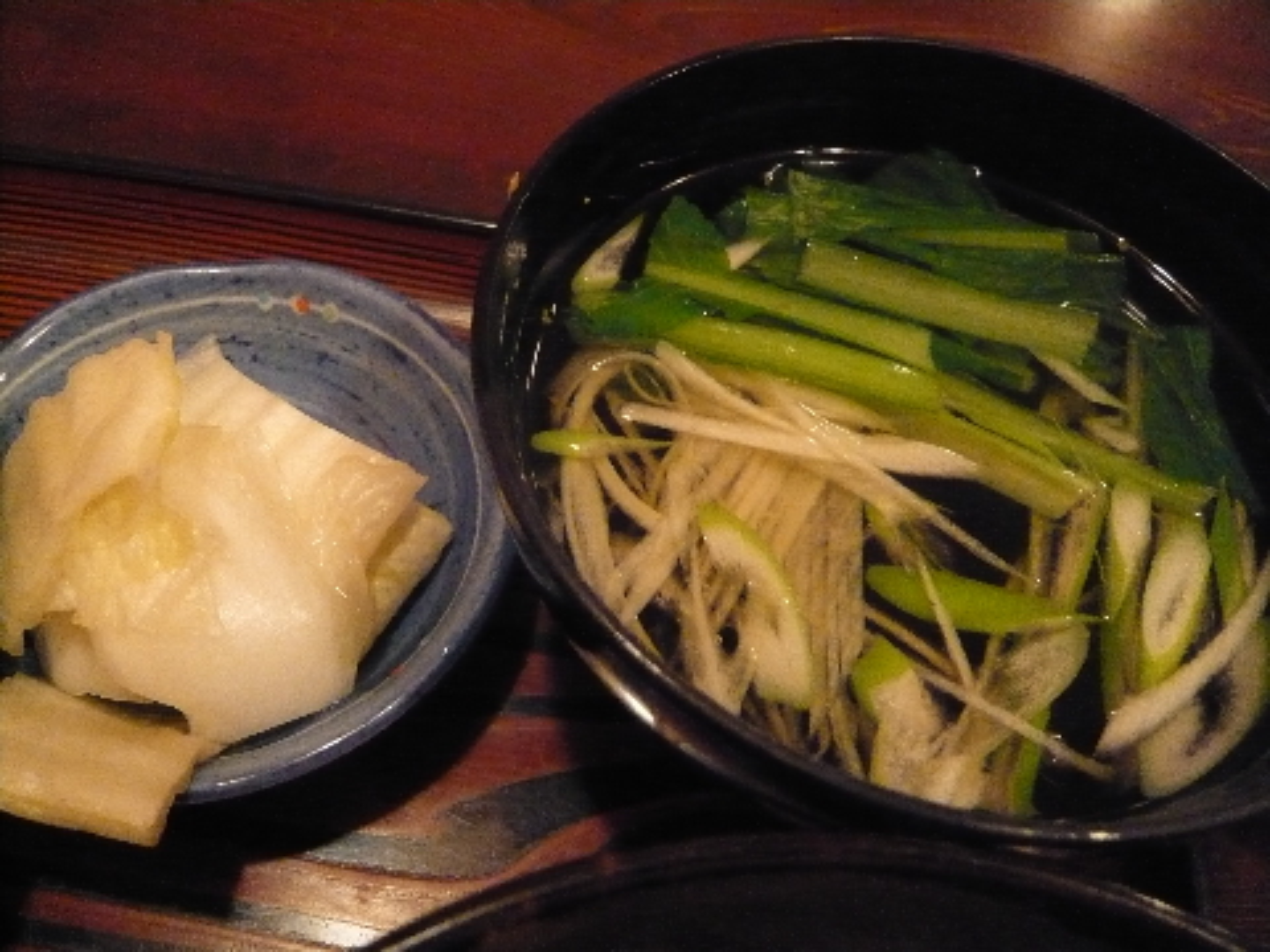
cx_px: 635
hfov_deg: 63.4
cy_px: 476
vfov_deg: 49.7
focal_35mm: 28
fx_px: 1027
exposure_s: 1/15
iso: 800
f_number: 2.8
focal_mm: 4.6
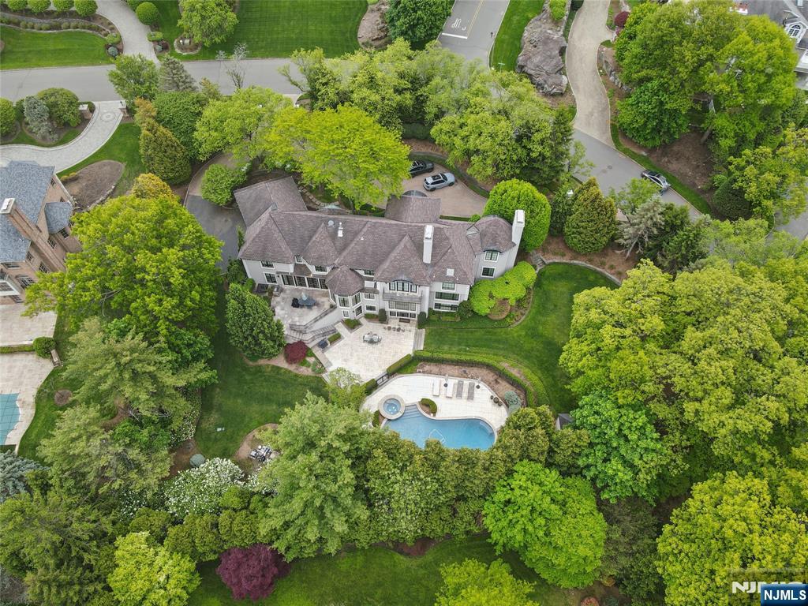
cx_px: 404
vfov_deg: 56.8
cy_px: 303
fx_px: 560
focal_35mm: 24
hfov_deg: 71.6
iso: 100
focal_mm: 4.5
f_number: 2.8
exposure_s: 1/100
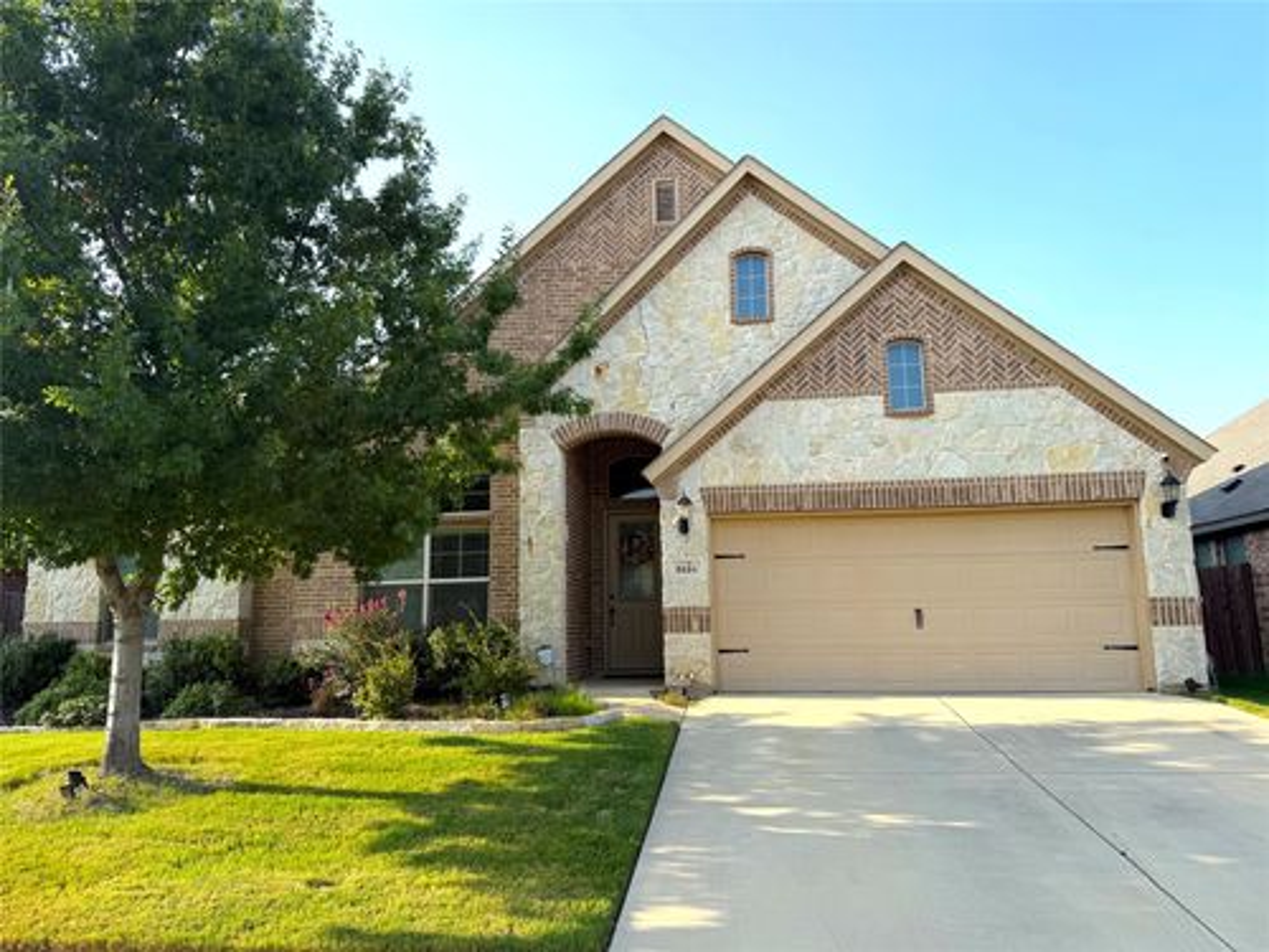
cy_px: 476
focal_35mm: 24
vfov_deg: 56.8
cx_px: 634
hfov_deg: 71.6
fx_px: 880
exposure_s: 1/2232
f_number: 1.78
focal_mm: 6.76
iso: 80
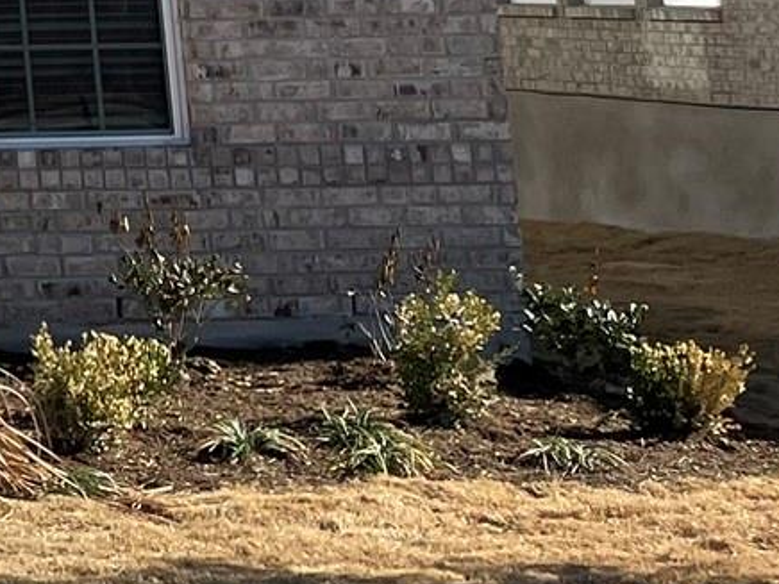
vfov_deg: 11.4
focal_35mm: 122
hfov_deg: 12.9
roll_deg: +1.7
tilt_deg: +8.0
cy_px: -420
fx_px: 2745
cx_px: -995
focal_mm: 4.2
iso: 50
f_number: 1.6
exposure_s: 1/3610
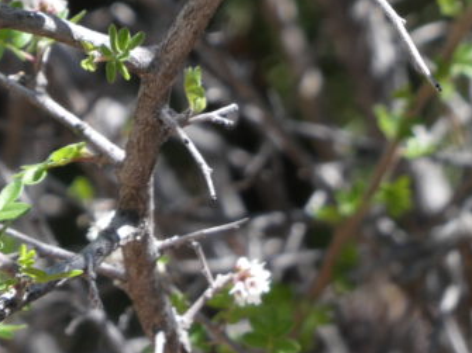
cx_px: 0
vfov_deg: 2.0
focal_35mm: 725
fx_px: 9882
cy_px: 5
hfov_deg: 2.7
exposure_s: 1/125
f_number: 6
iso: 80
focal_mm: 62.1
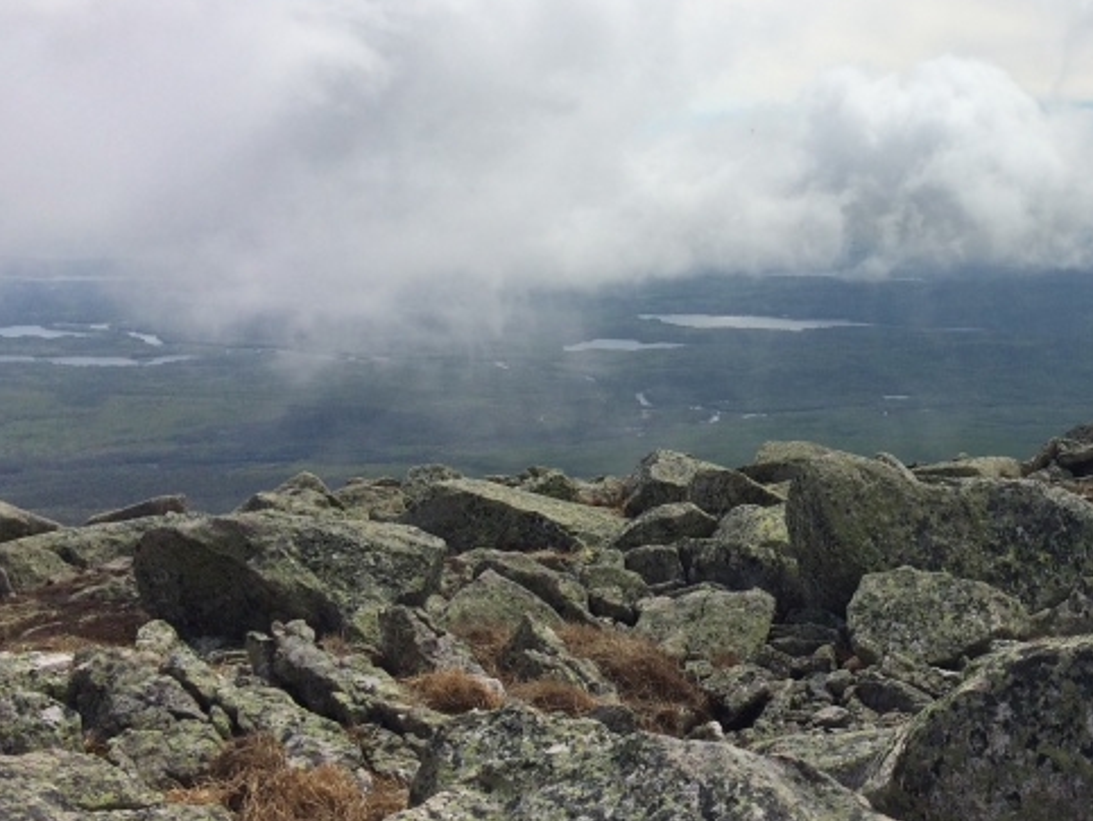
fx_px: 1517
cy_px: 283
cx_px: 887
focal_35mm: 48
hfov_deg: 38.1
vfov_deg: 30.1
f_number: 2.2
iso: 32
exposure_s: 1/4566
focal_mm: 4.15
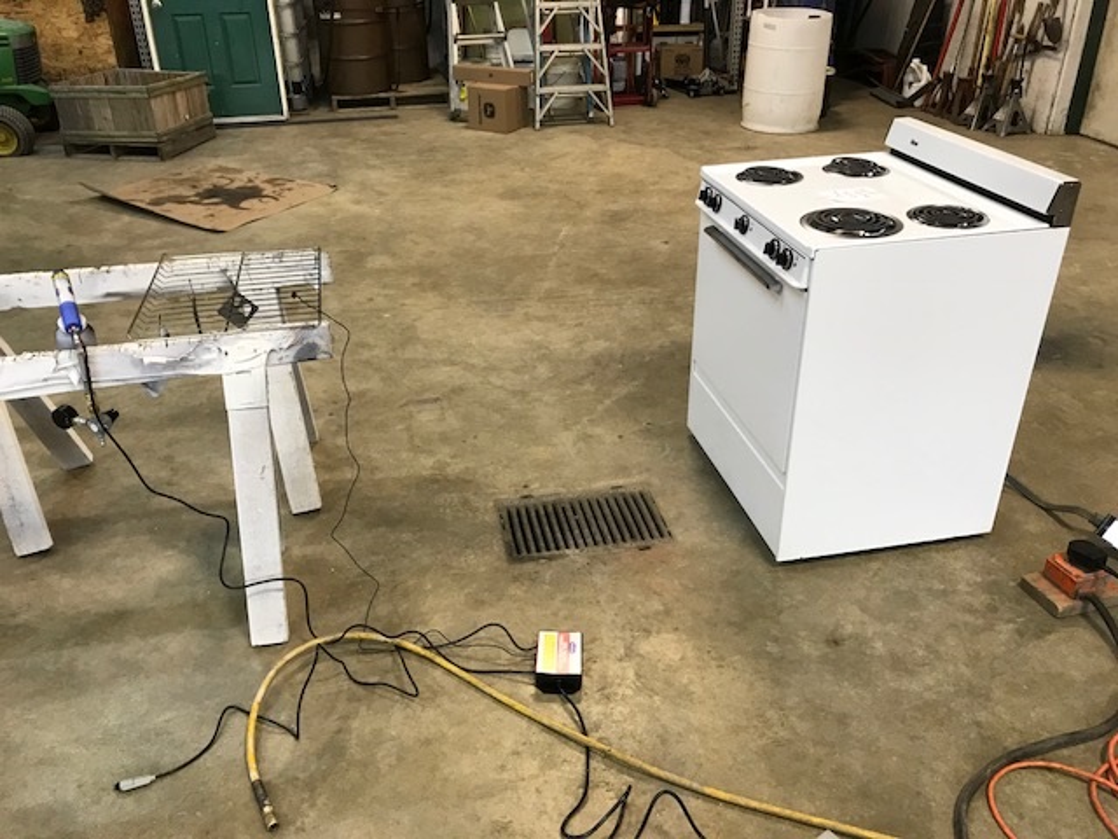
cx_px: 559
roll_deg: +1.6
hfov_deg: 63.4
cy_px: 420
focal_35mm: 28
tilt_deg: -27.0
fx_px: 904
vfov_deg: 49.7
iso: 40
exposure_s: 1/24
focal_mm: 3.99
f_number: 1.8
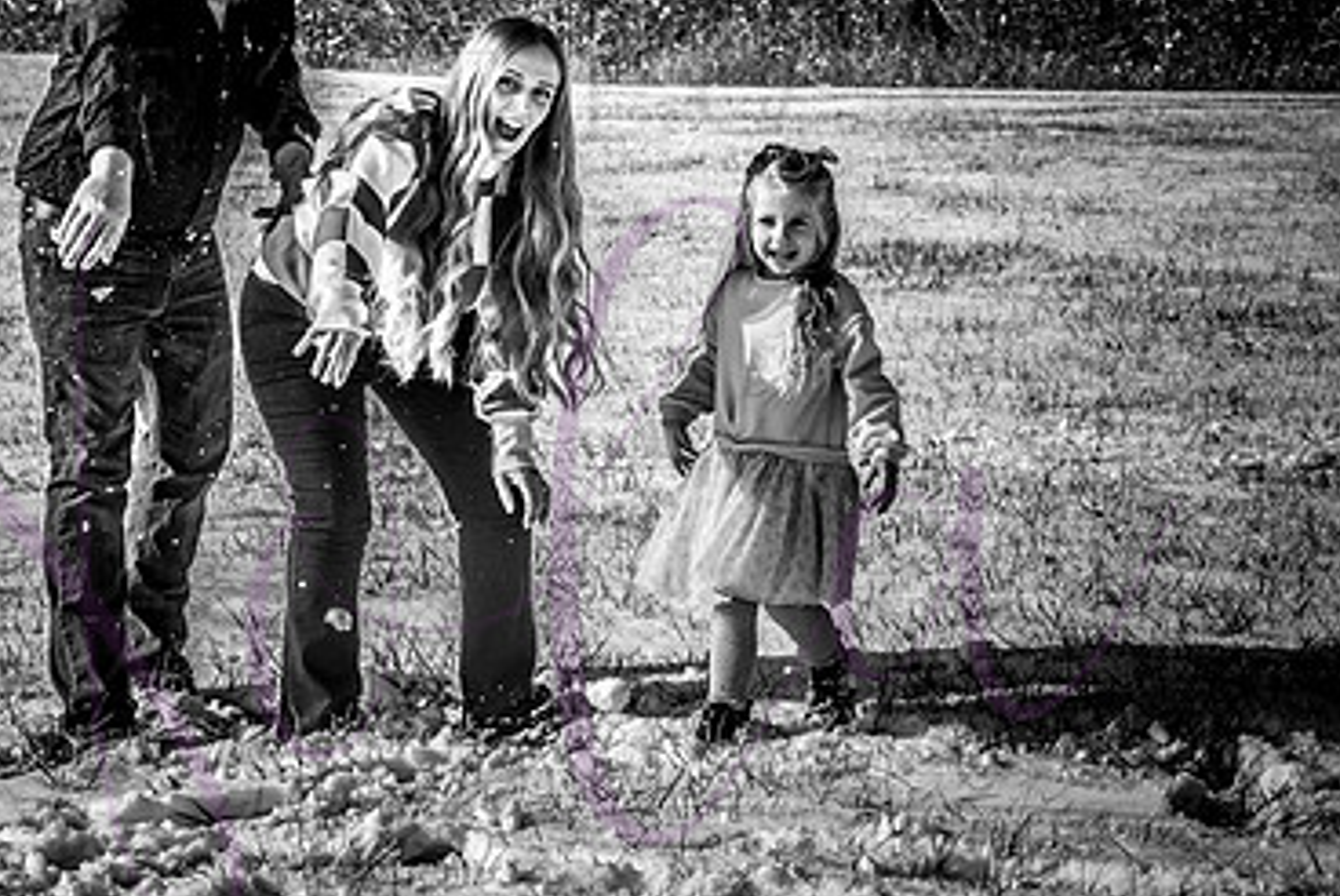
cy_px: 271
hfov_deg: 16.2
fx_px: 4694
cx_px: 448
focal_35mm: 126
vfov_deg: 10.9
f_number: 14
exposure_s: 1/1000
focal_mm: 80
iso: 640
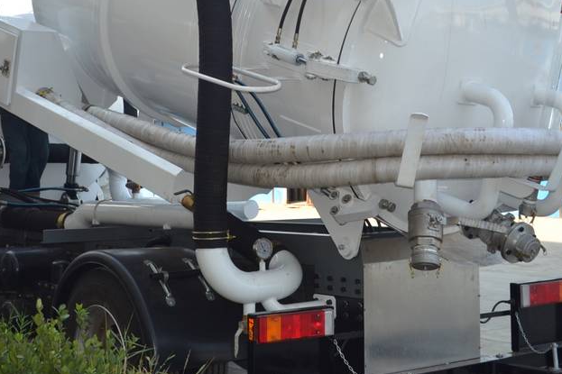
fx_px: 1014
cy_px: 102
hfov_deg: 30.9
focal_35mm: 65
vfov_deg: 20.8
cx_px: 240
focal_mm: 18
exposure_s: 1/200
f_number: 5.6
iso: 100
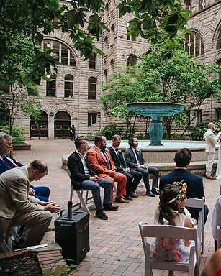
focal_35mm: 34
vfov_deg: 52.9
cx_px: 202
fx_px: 278
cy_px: 138
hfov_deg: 39.9
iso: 720
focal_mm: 24
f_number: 4
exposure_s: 1/500
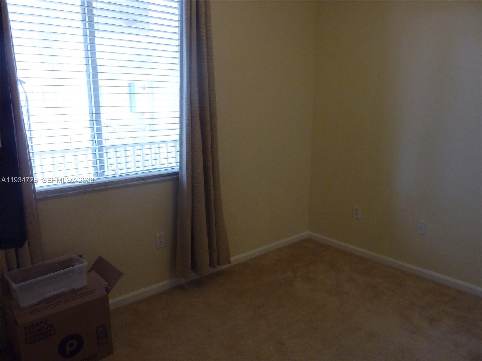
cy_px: 180
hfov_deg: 69.4
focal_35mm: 25
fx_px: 348
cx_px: 241
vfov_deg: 54.9
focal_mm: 4.1
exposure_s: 1/30
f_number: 3.3
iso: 200
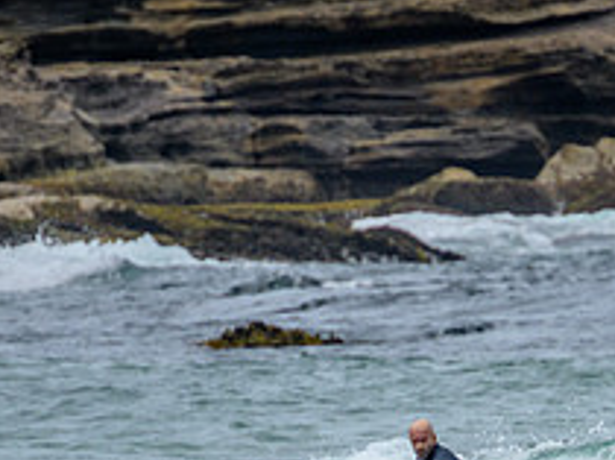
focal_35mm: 2128
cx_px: 445
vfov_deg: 0.7
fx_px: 37764
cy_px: 555
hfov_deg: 0.9
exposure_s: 1/2000
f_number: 11
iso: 800
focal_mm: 800
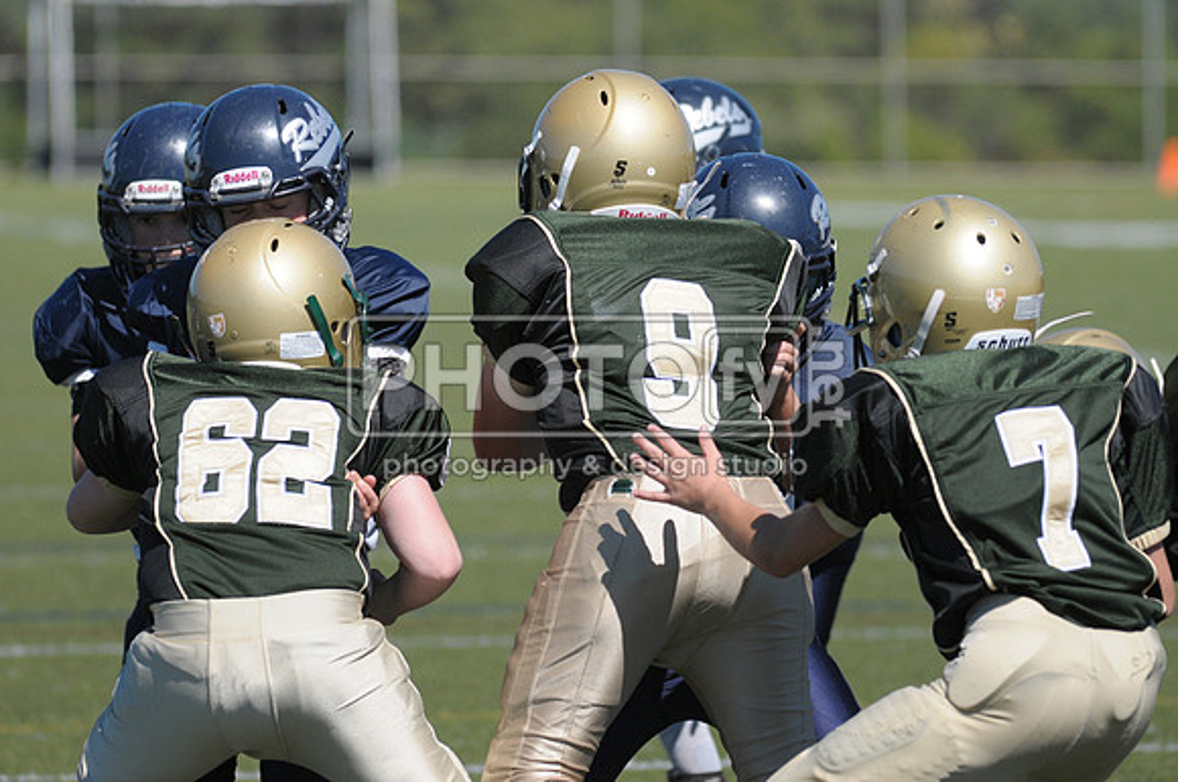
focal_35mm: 300
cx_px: 589
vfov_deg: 4.6
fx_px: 9803
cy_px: 391
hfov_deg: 6.9
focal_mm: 200
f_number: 4
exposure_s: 1/5000
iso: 640
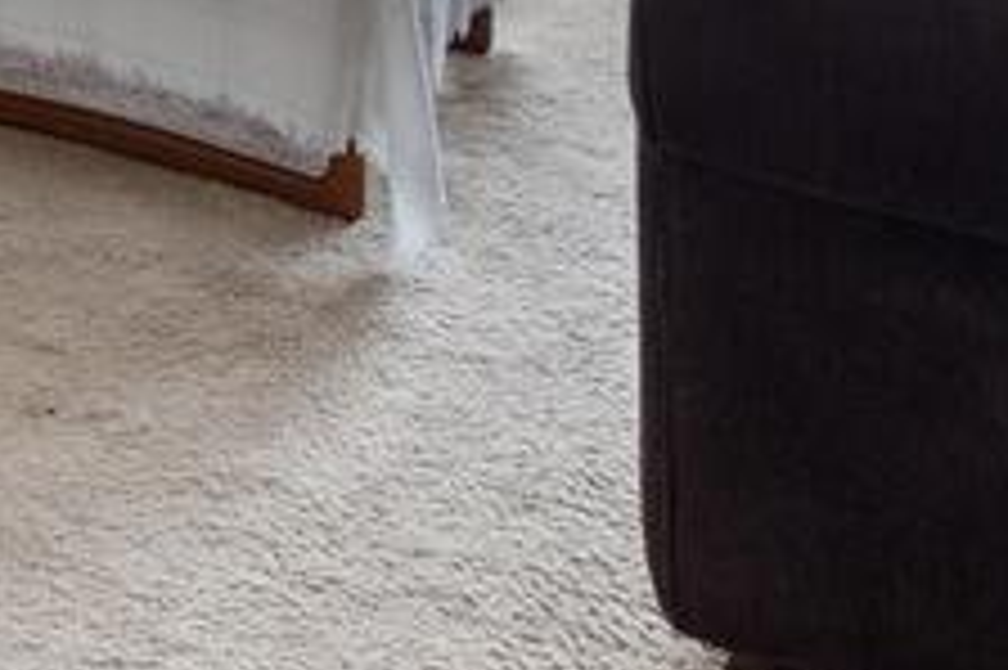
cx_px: -306
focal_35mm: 64
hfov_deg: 26.6
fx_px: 1791
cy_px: -425
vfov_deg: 18.1
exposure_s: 1/2
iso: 100
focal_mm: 14
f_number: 11
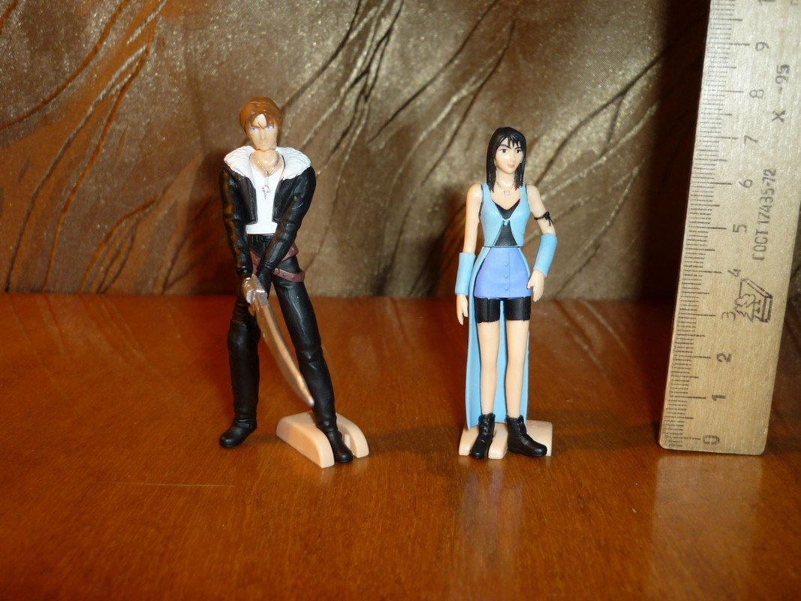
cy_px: 300
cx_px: 400
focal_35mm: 33
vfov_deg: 42.9
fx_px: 764
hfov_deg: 55.4
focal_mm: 5.5
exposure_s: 1/30
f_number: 2.8
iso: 100
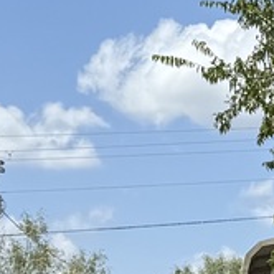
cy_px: 330
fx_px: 1648
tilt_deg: +3.8
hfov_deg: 9.5
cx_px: 191
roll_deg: +0.0
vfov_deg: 9.4
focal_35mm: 184
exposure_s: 1/4405
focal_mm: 6.76
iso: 80
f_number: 1.78
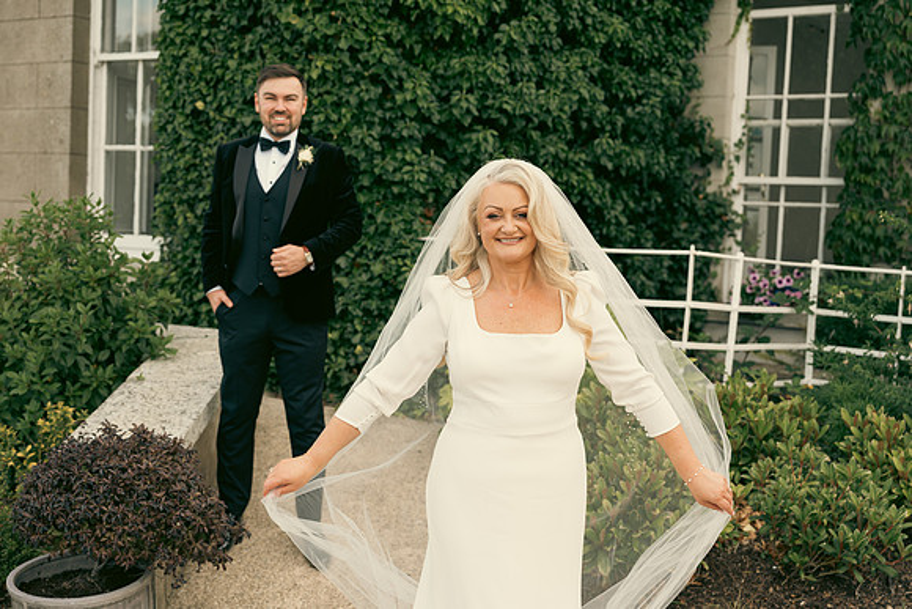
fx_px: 1267
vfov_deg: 27.0
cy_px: 304
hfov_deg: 39.6
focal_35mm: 50
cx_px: 456
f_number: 3.5
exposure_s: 1/400
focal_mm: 50
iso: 125
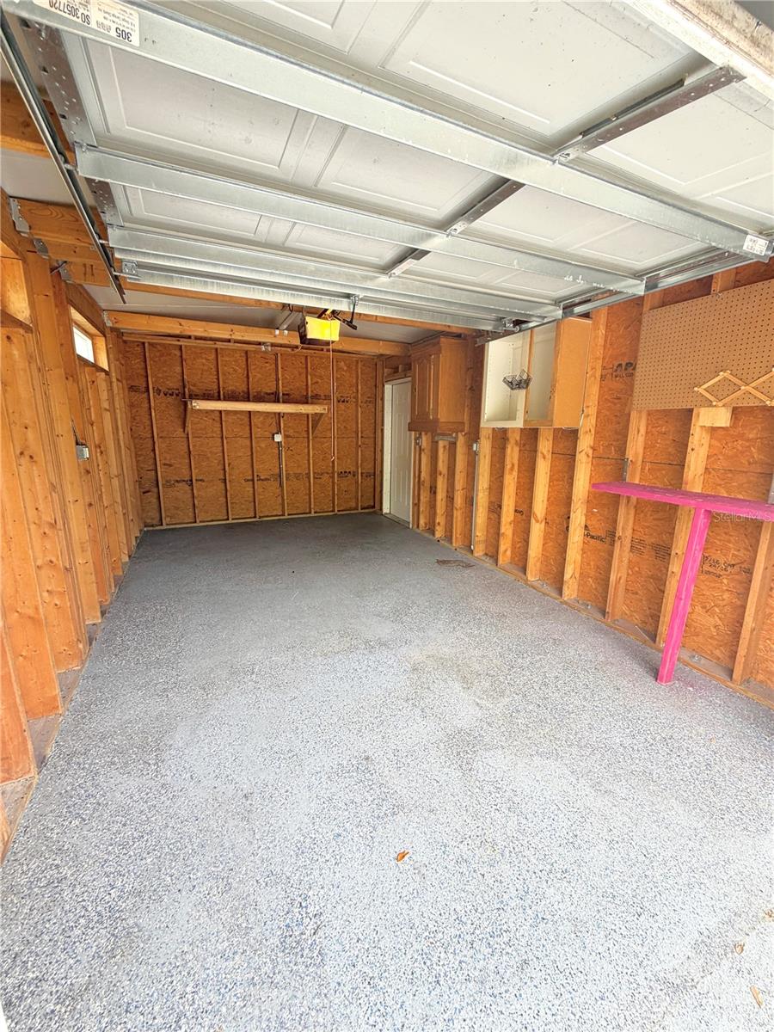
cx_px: 387
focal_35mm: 14
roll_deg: +0.0
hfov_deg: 85.7
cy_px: 516
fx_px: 417
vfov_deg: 102.1
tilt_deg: -12.7
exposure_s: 1/121
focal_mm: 2.22
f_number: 2.2
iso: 64
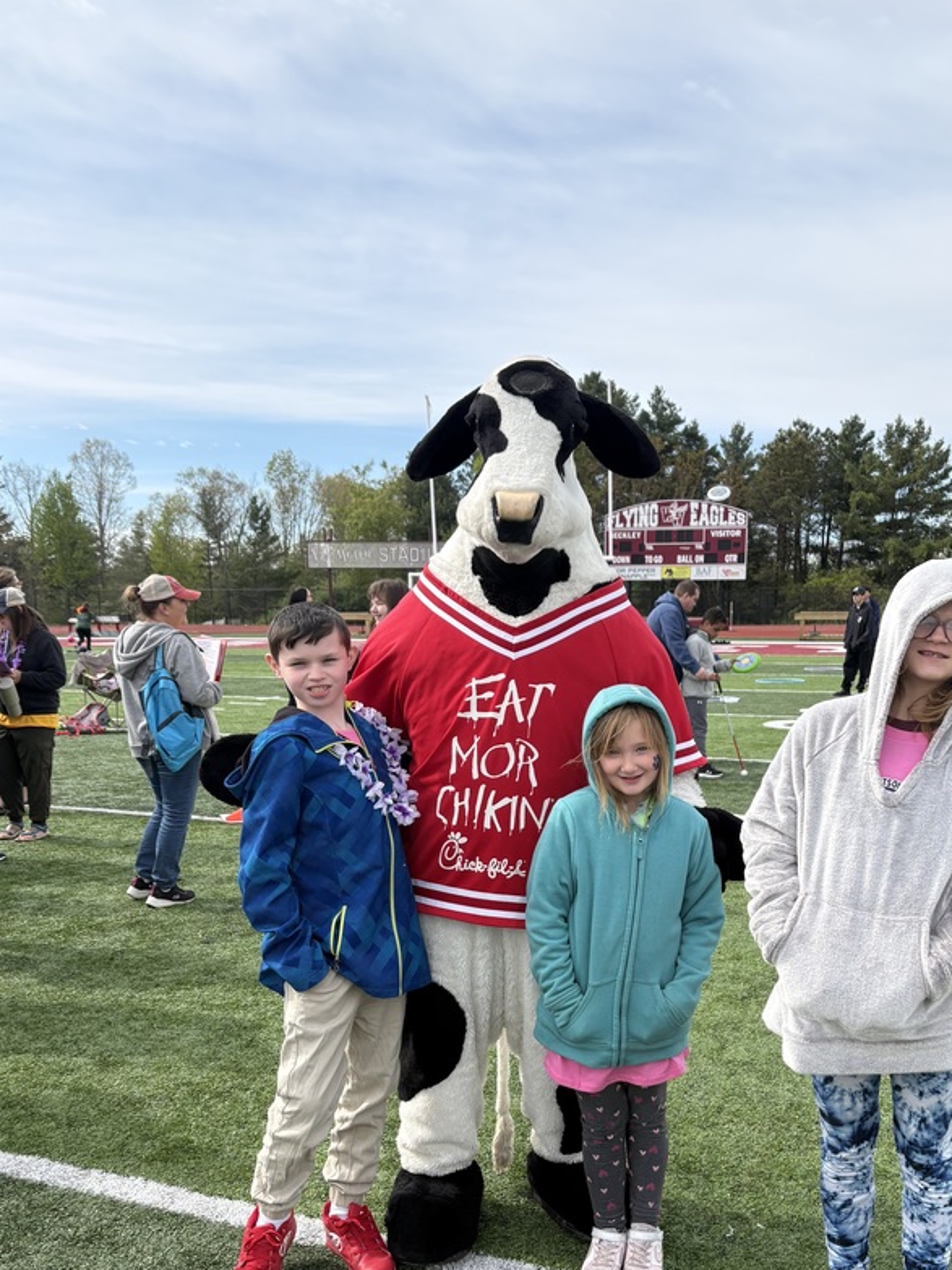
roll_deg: +0.4
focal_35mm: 34
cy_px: 787
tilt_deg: -7.8
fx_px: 1247
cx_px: 564
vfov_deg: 53.4
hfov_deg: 41.6
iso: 50
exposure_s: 1/2747
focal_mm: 5.96
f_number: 1.6
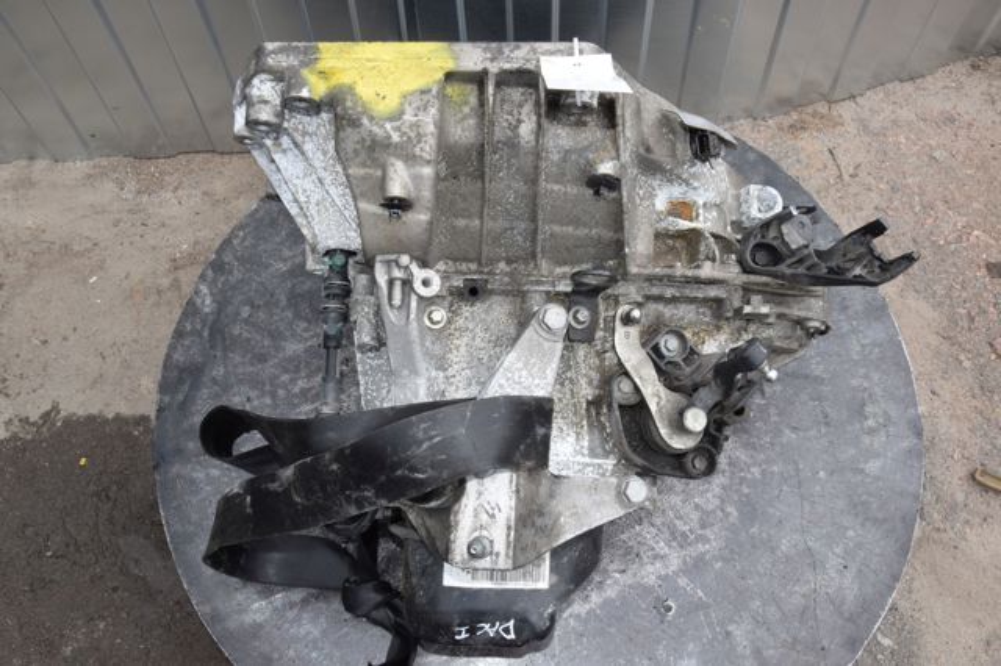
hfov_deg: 53.2
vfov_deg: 36.8
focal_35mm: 36
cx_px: 500
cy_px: 333
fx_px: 1000
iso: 800
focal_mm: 24
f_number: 18
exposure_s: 1/200
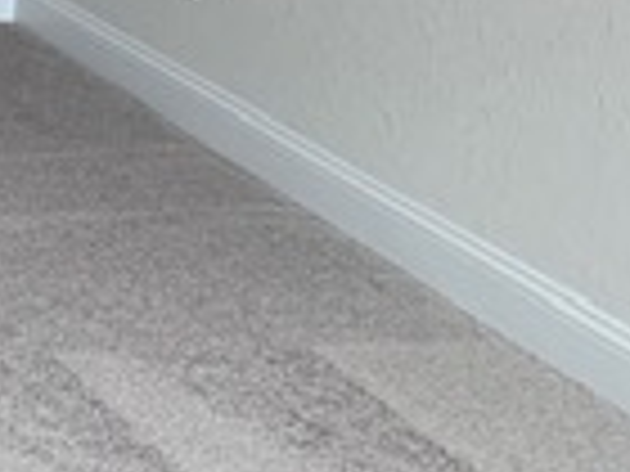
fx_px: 2166
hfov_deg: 13.6
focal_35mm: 119
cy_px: -247
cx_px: -702
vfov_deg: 11.9
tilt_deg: -7.6
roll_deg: -1.2
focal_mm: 4.25
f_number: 1.8
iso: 100
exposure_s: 1/120
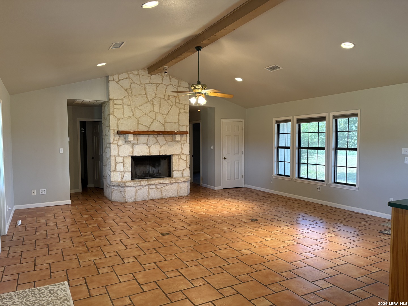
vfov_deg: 53.1
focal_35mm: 26
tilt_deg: -1.3
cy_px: 153
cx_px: 204
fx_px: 306
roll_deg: +0.9
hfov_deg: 67.3
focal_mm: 5.96
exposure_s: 1/60
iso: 160
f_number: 1.6
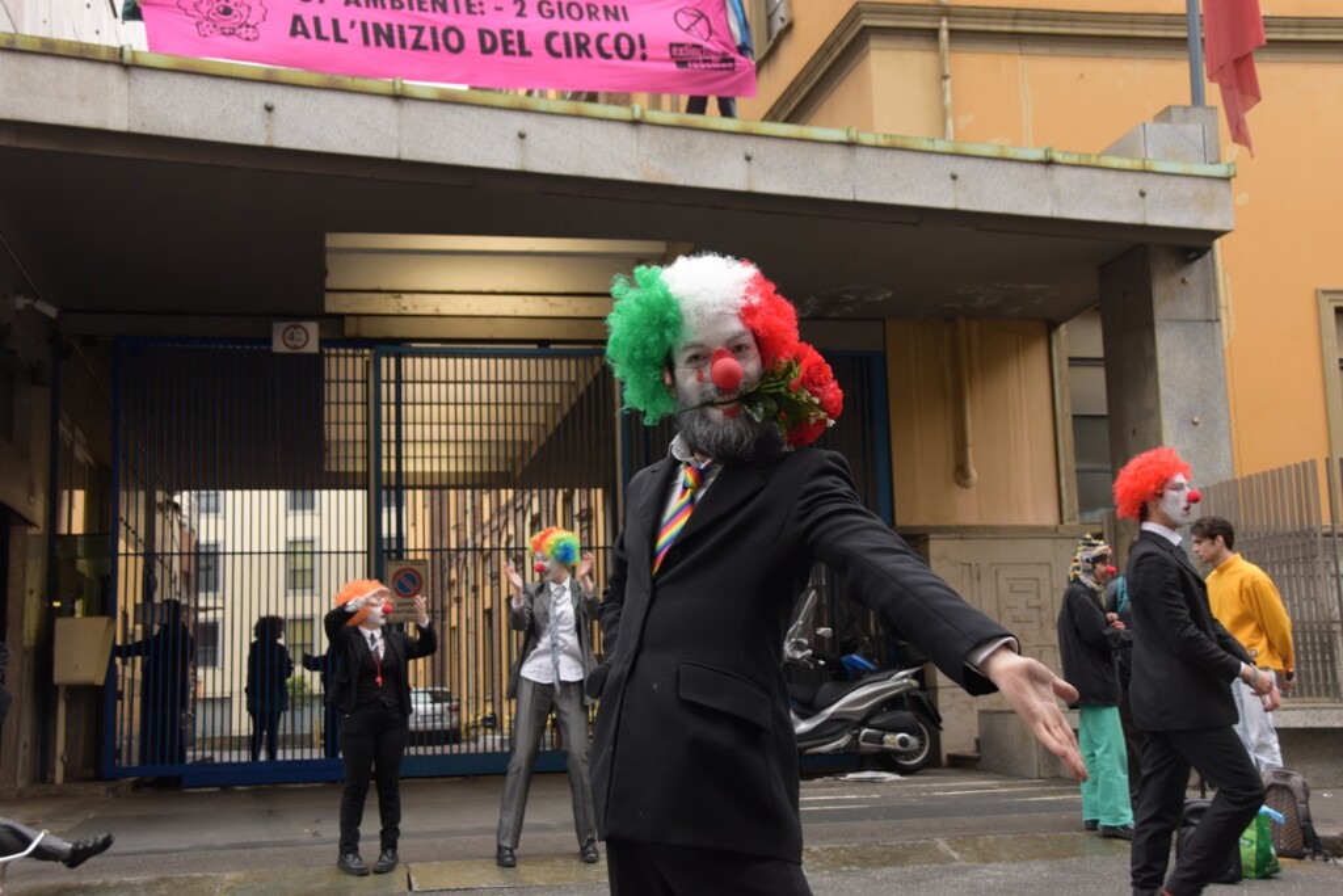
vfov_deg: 29.0
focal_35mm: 46
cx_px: 672
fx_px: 1735
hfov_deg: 42.3
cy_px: 448
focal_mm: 31
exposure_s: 1/125
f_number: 5.6
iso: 400
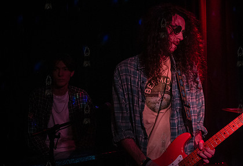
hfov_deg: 33.4
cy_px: 73
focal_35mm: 59
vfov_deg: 23.4
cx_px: 159
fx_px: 402
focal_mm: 38
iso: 10000
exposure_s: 1/500
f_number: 3.5
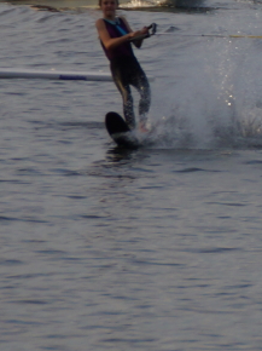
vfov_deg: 3.6
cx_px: 596
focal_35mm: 547
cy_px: -1
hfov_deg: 2.7
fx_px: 5528
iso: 100
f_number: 5.6
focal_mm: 110
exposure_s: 1/200
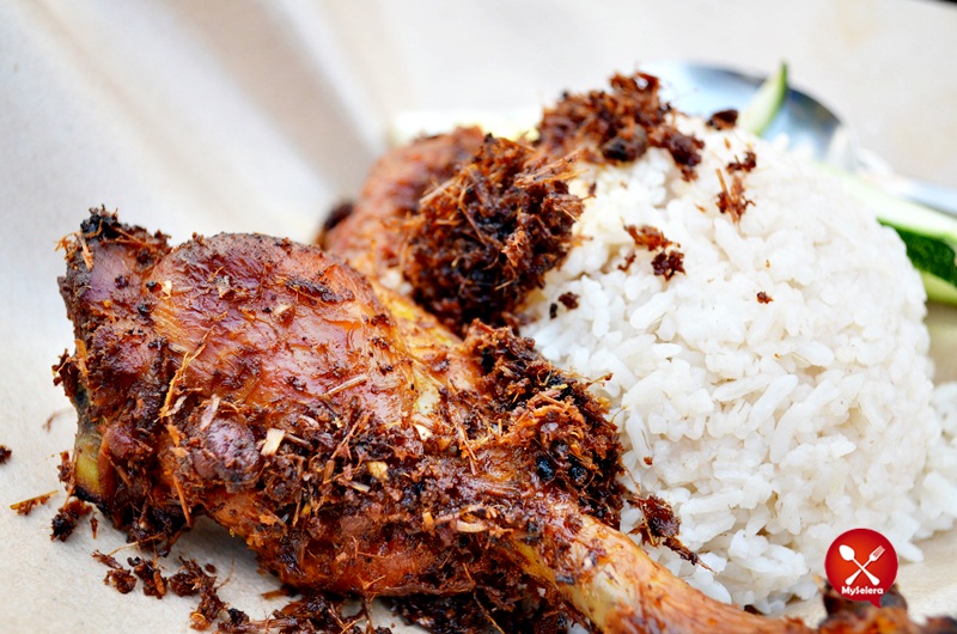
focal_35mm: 45
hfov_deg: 43.7
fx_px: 1194
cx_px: 478
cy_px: 317
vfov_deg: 29.7
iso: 400
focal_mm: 30
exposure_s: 1/160
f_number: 4.5
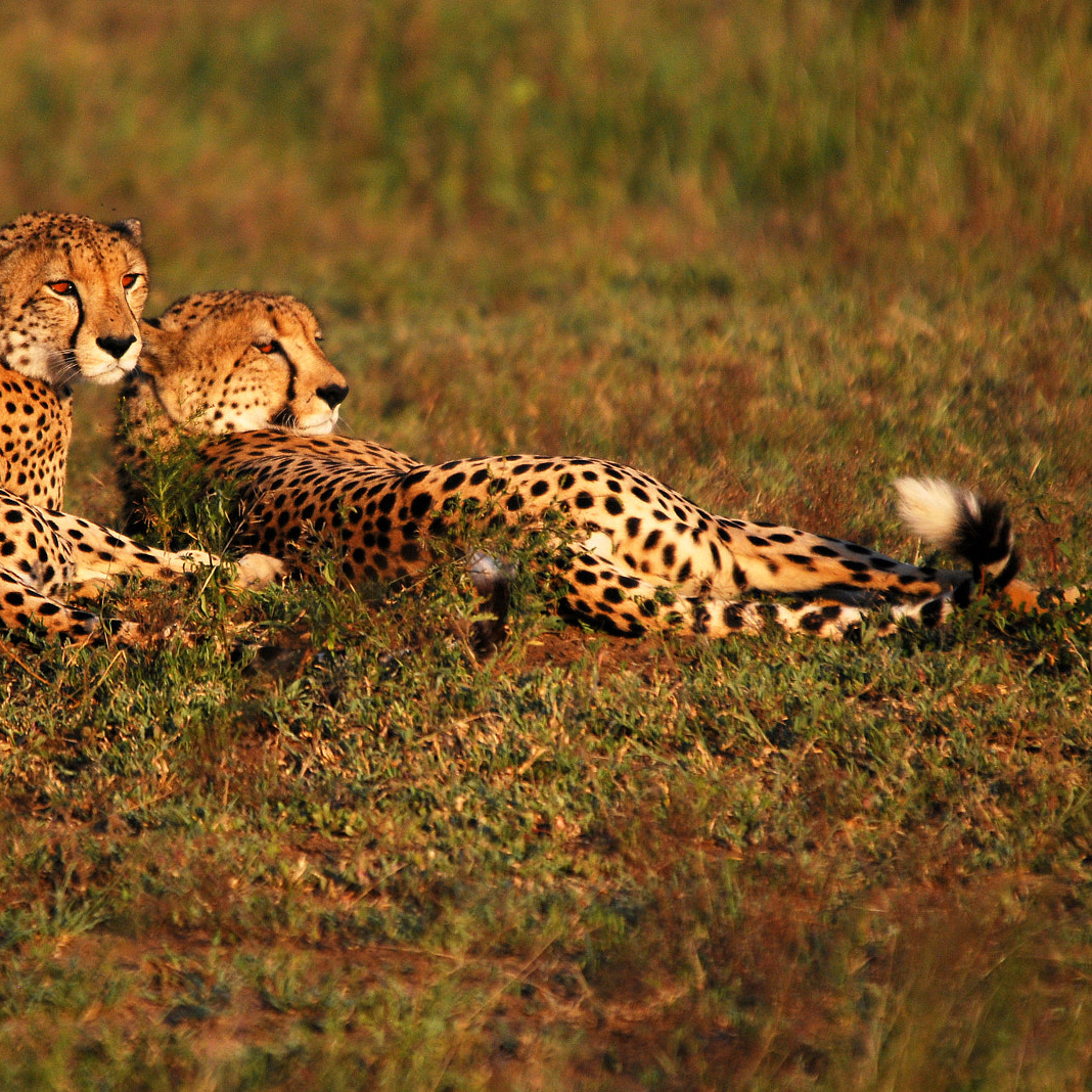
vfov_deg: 2.3
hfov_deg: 2.3
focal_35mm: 765
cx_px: 379
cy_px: 547
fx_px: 27303
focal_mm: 400
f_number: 5.6
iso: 400
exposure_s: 1/1600
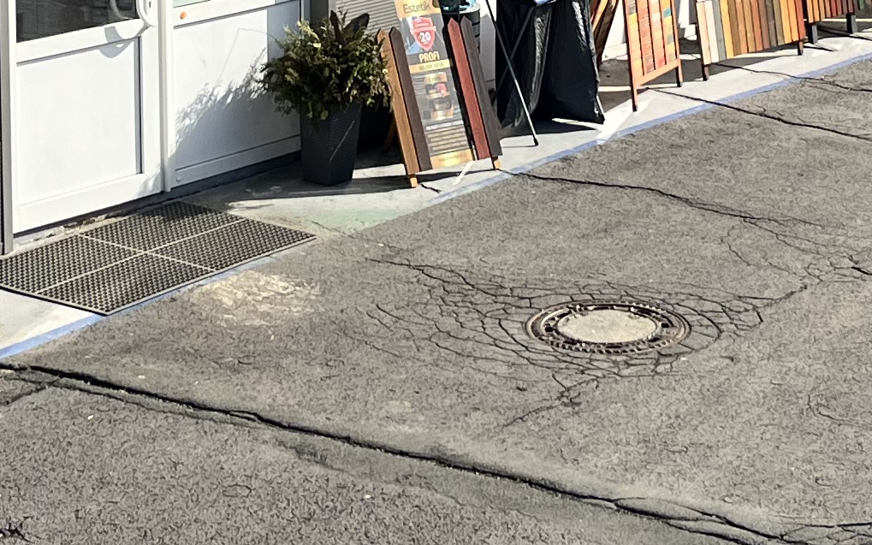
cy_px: -211
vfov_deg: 11.6
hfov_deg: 19.1
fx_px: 2591
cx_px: 442
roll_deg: +0.8
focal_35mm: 109
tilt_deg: -4.1
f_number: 1.6
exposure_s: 1/3215
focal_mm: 5.1
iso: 50
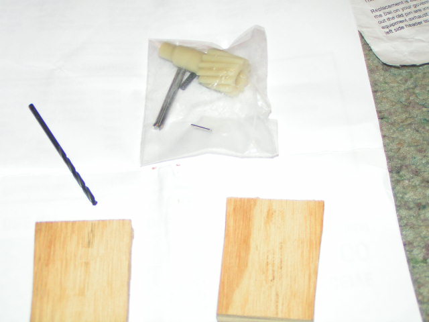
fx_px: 781
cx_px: 214
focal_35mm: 63
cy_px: 161
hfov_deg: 30.7
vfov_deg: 23.3
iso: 200
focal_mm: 9.7
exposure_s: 1/60
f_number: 3.2
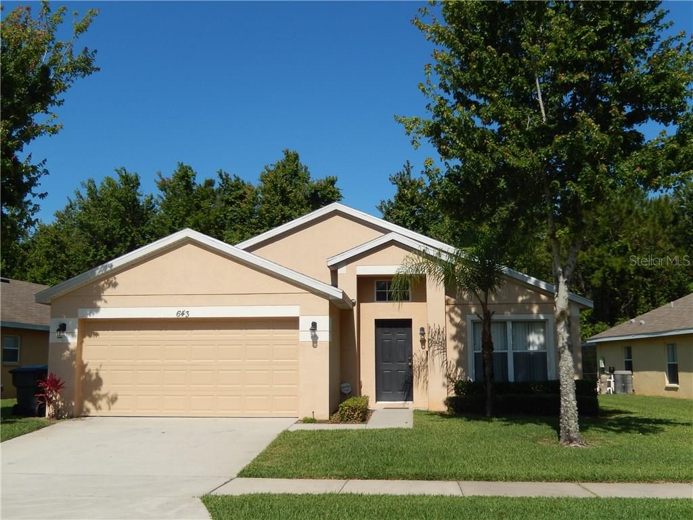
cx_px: 346
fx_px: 721
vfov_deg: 39.7
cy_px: 260
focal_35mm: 36
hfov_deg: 51.4
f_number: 8
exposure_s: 1/400
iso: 125
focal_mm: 6.5
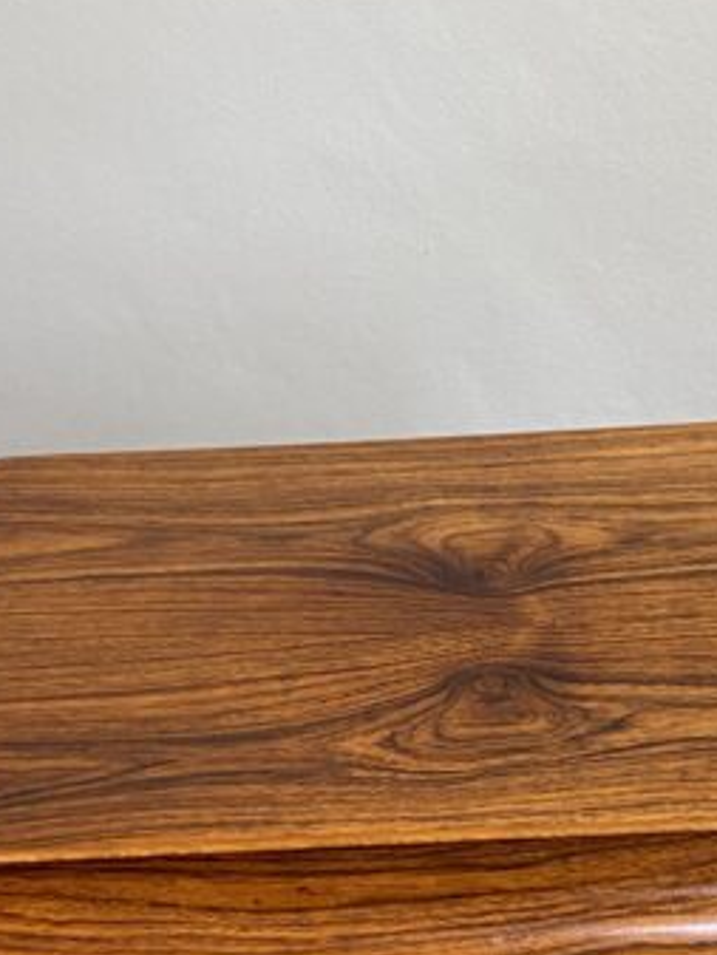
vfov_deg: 24.6
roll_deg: +4.0
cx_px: 553
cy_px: 595
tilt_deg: -32.0
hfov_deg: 18.5
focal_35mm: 79
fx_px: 2180
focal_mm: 4.25
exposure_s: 1/50
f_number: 1.8
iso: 160
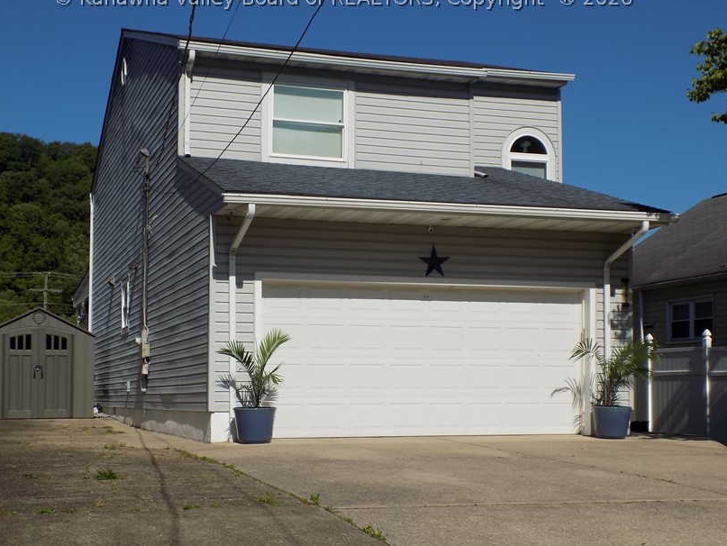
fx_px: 1093
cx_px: 343
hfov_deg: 36.8
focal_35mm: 52
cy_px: 327
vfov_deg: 28.0
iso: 80
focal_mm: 7.3
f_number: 11.5
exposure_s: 1/200
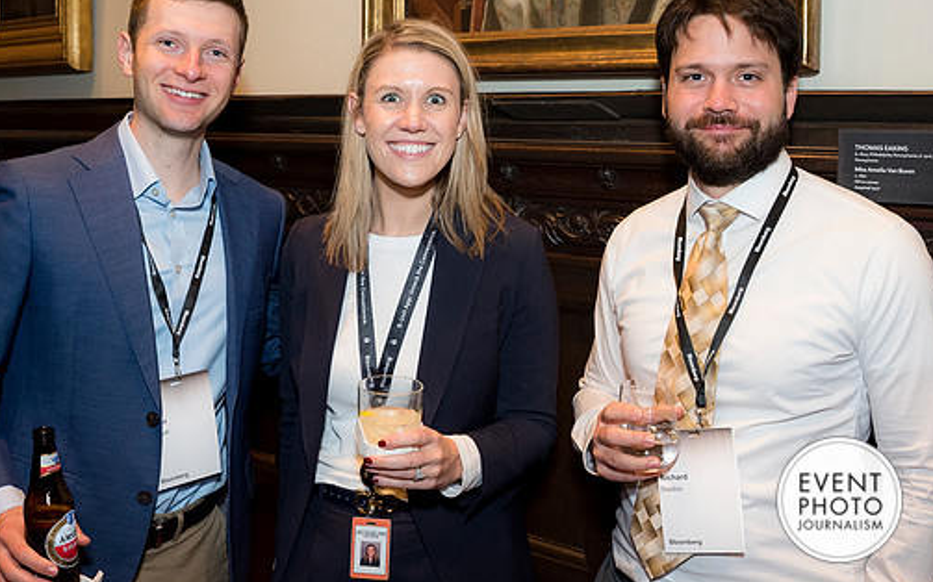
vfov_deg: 31.0
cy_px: 195
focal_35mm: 41
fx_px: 1042
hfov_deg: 48.1
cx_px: 417
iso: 800
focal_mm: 24
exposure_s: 1/125
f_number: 5
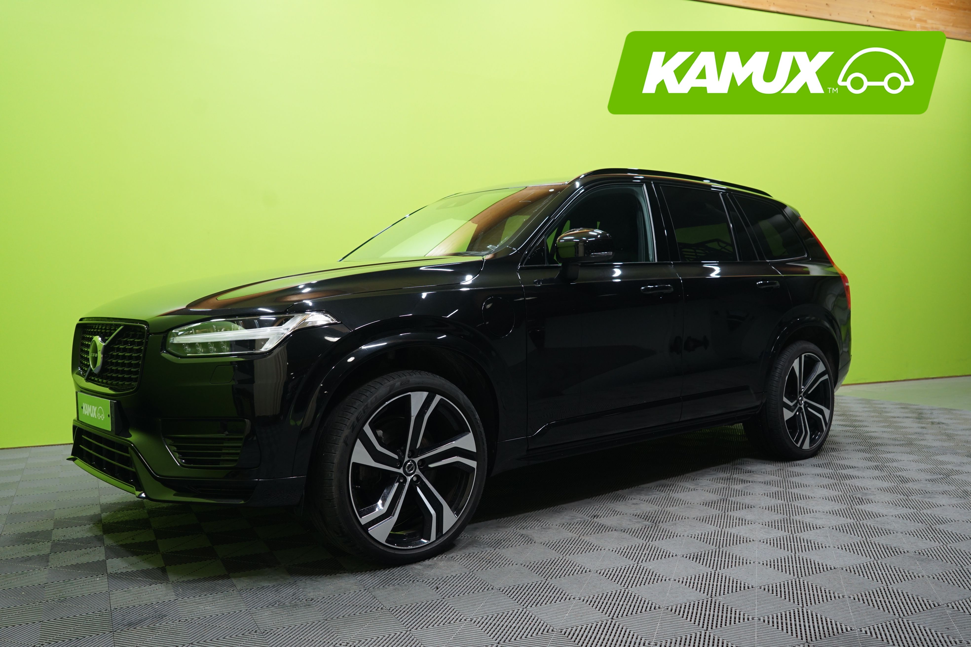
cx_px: 486
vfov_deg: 43.6
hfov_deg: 61.9
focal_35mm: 30
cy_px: 324
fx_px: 809
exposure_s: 1/20
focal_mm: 30
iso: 800
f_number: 5
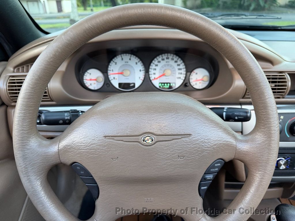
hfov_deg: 71.6
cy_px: 110
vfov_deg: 56.8
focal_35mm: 24
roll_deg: +0.9
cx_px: 148
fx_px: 205
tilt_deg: -26.8
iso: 200
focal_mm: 6.76
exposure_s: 1/71
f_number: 1.78
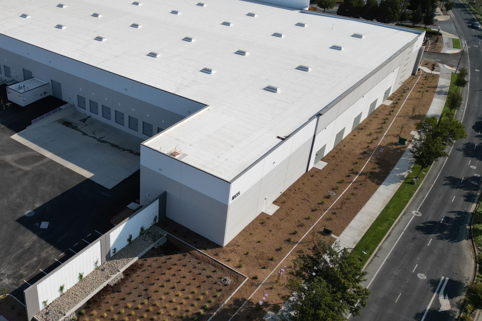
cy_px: 143
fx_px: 495
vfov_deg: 35.9
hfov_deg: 50.1
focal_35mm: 37
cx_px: 130
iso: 100
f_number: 1.7
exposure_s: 1/4000
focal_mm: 6.72
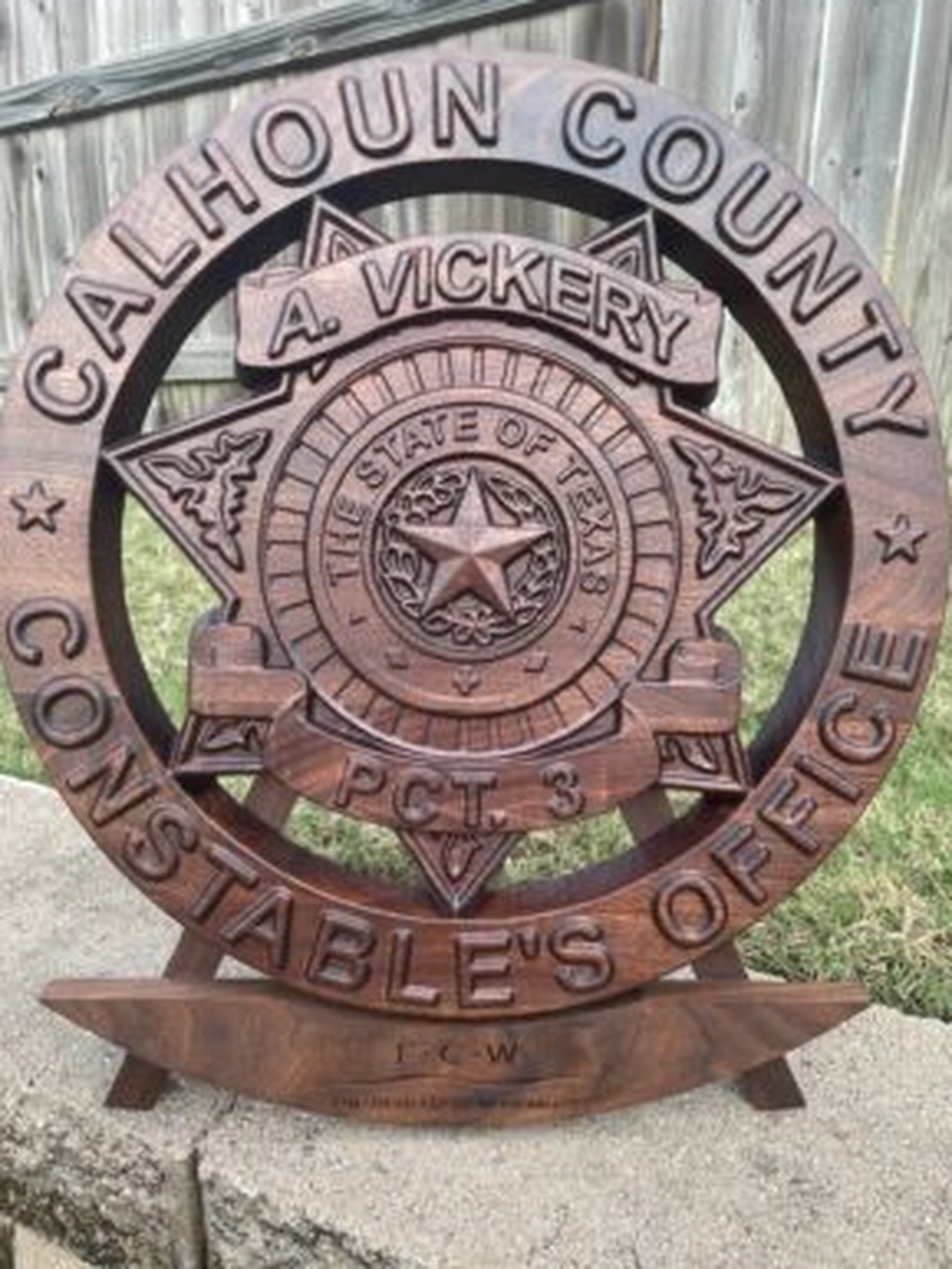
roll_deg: +0.1
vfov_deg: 65.3
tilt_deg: -17.0
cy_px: 613
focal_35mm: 27
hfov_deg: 51.4
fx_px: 990
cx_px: 468
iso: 32
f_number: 1.6
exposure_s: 1/146
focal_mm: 4.2
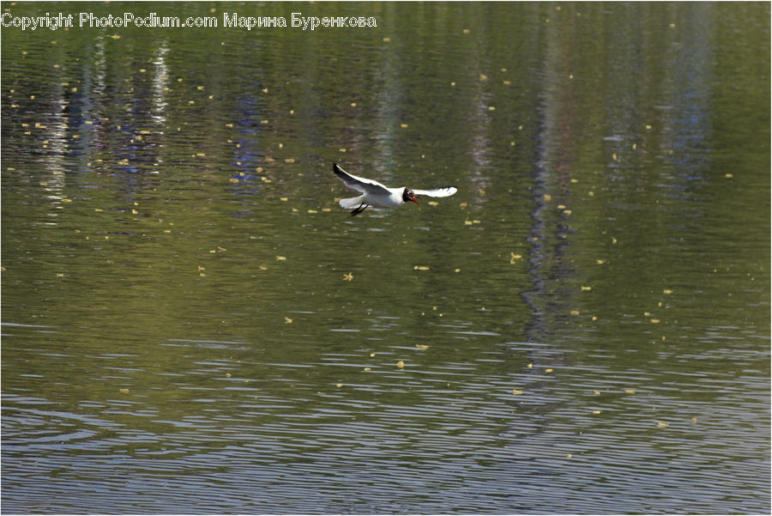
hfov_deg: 5.0
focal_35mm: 414
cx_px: 386
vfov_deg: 3.3
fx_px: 8882
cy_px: 258
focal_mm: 71.6
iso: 100
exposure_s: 1/1250
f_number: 4.2
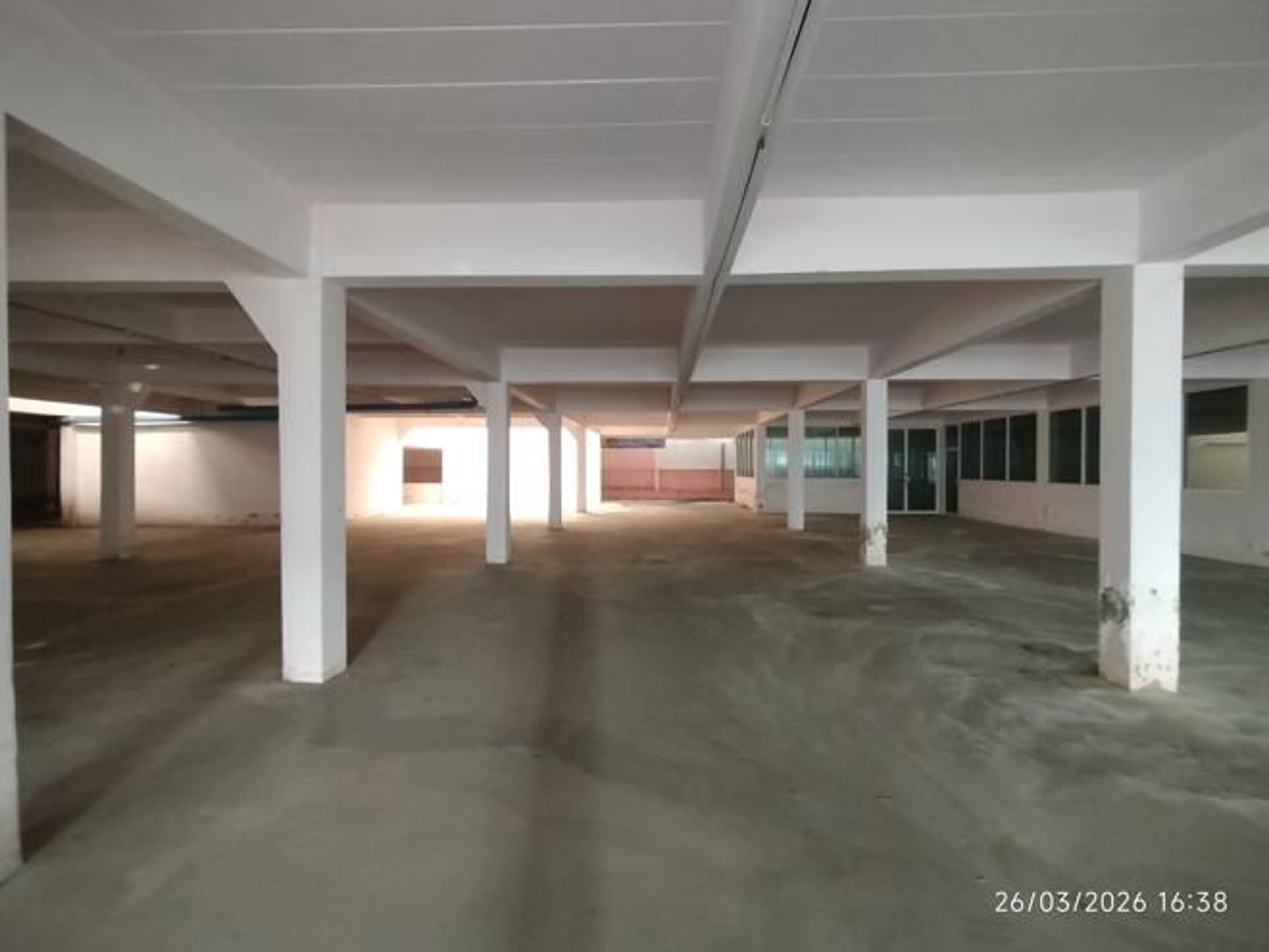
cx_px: 634
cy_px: 476
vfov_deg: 81.7
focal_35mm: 15
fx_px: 550
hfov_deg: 98.2
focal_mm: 1.65
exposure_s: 1/20
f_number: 2.2
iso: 500
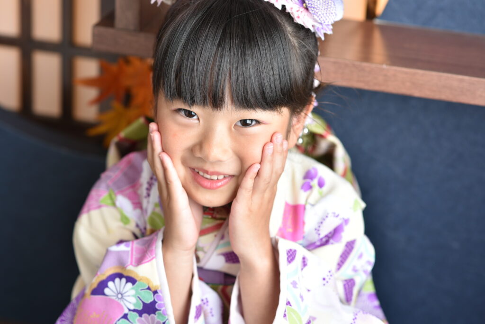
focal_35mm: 85
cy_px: 162
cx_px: 242
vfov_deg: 16.1
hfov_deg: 23.9
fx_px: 1145
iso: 200
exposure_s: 1/160
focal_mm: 85
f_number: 2.8
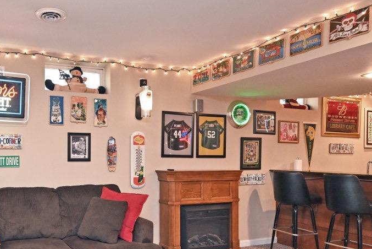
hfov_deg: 57.2
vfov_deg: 42.0
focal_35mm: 31
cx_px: 93
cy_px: 157
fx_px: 320
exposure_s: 1/60
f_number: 4
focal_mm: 14
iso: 1600
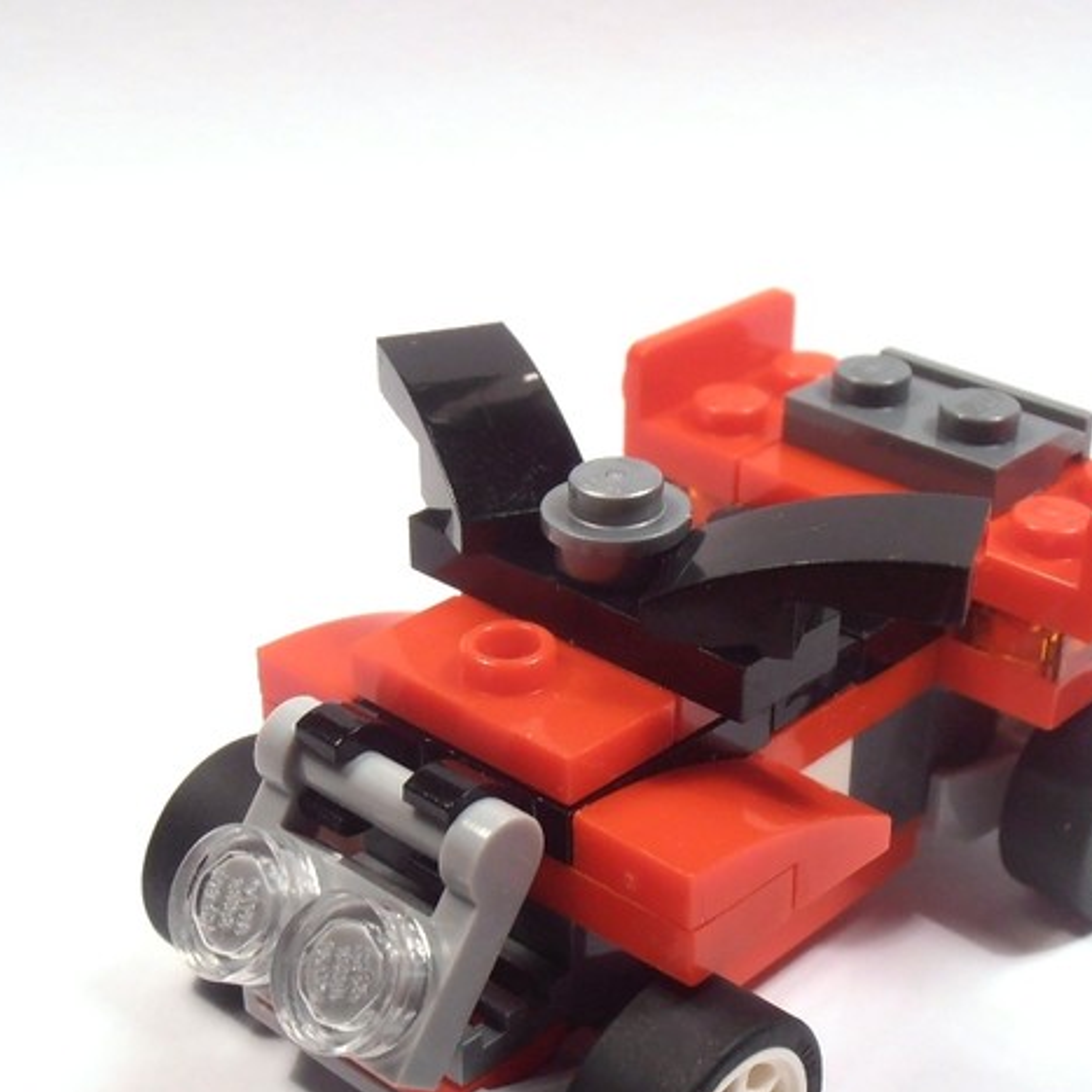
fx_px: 2248
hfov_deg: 27.2
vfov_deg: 27.1
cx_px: 664
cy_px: 749
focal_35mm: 63
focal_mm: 6.61
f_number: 3.9
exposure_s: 1/40
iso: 80
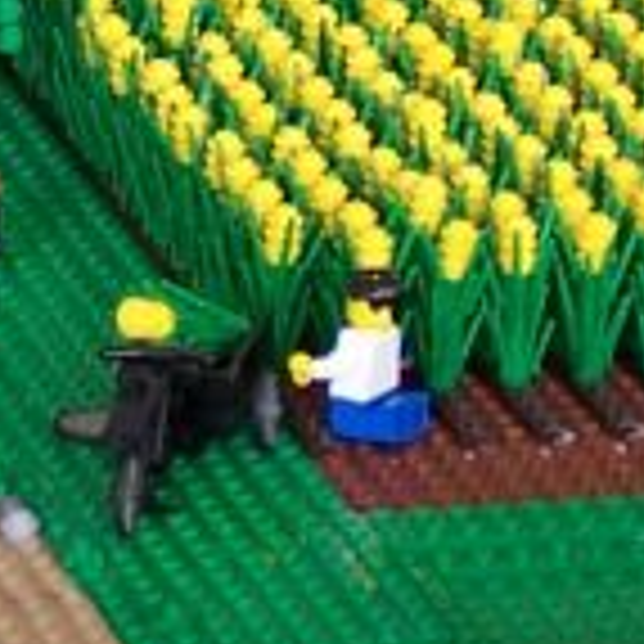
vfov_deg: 4.1
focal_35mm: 423
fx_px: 8903
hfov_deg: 4.1
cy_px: -297
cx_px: -54
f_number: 3.2
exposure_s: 1/15
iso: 80
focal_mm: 11.1
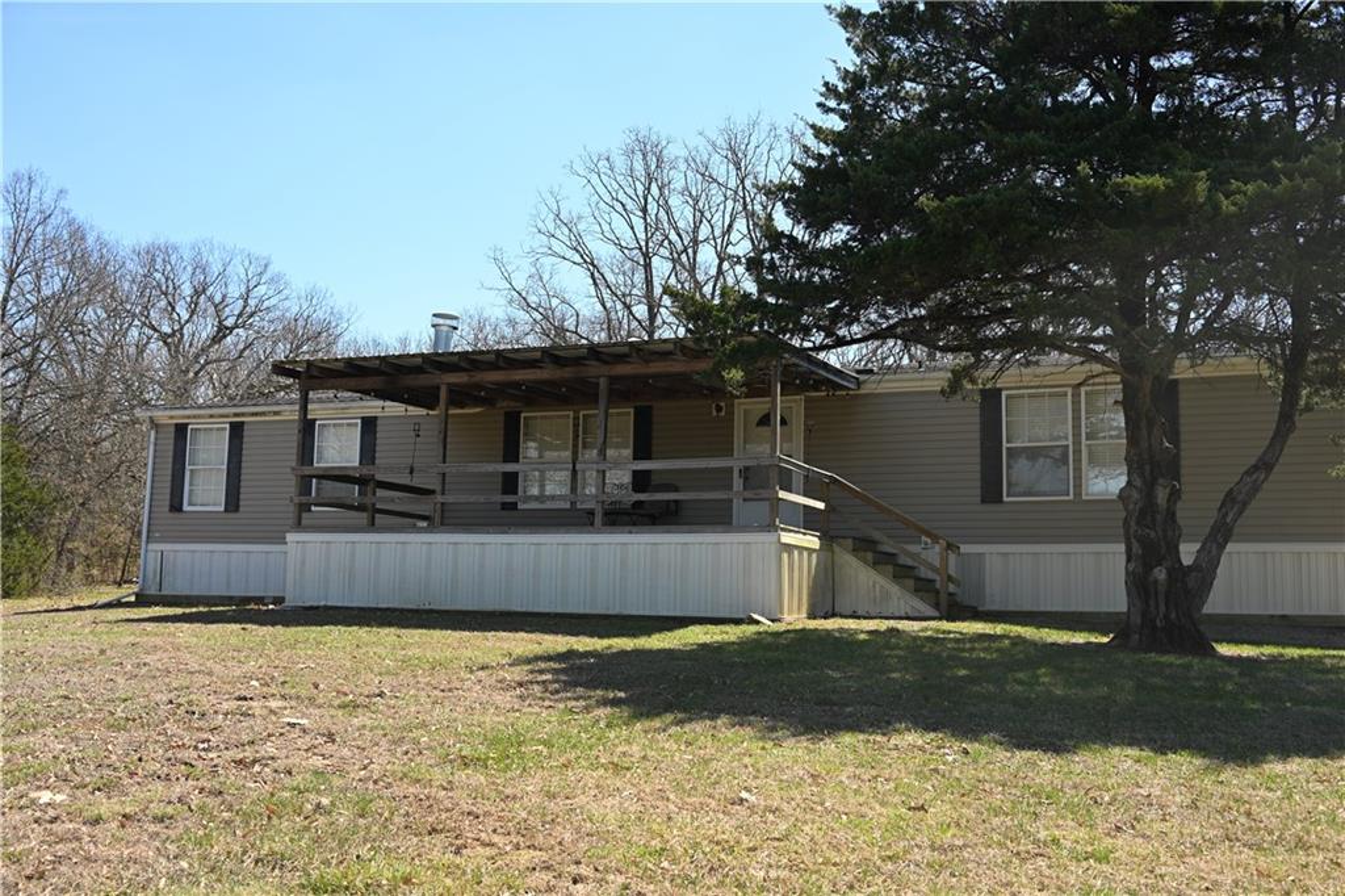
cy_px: 448
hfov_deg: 54.4
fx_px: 1307
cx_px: 672
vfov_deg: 37.8
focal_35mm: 35
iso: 125
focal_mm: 35
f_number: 5.6
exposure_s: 1/250
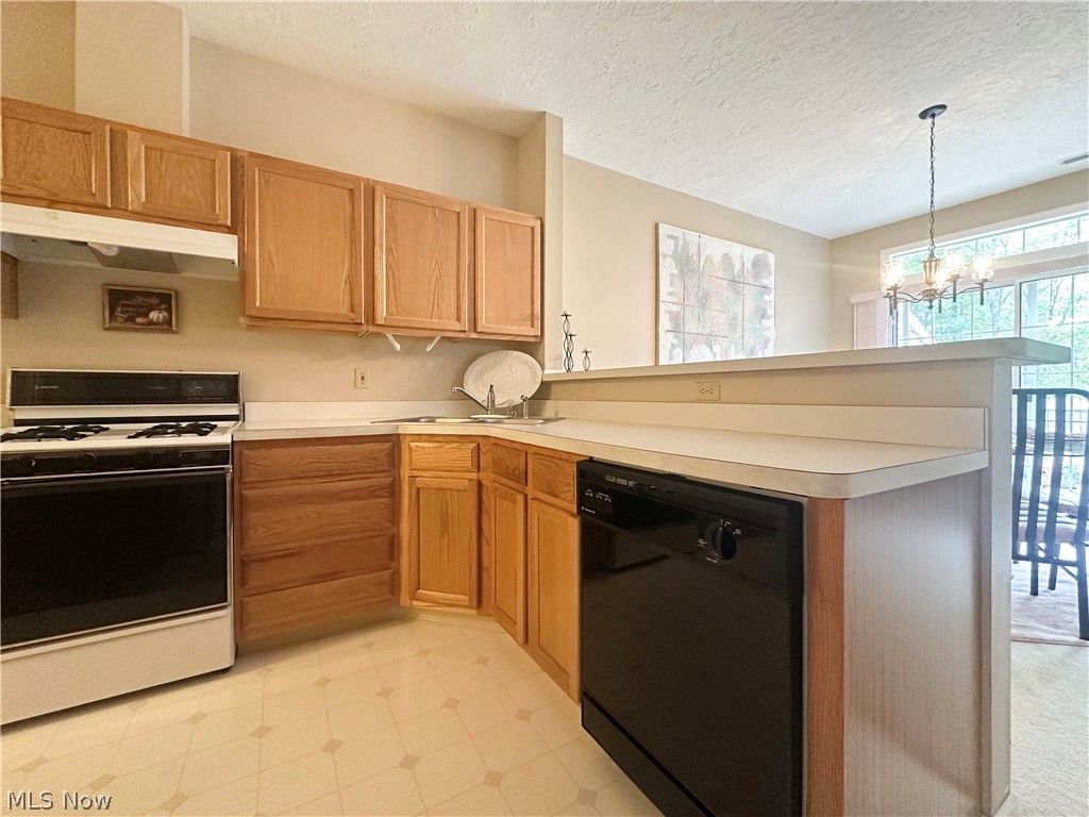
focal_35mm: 14
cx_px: 544
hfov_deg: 102.1
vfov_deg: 85.7
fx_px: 440
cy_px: 408
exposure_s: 1/60
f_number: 2.2
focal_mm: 2.22
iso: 400
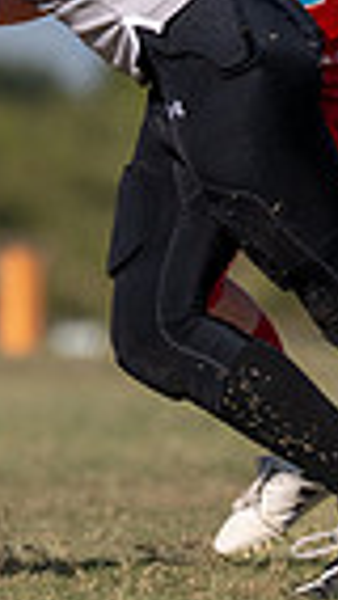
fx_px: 21596
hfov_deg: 0.9
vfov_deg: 1.6
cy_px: -6
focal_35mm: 1357
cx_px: 69
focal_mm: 200
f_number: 3.2
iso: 100
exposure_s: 1/3200
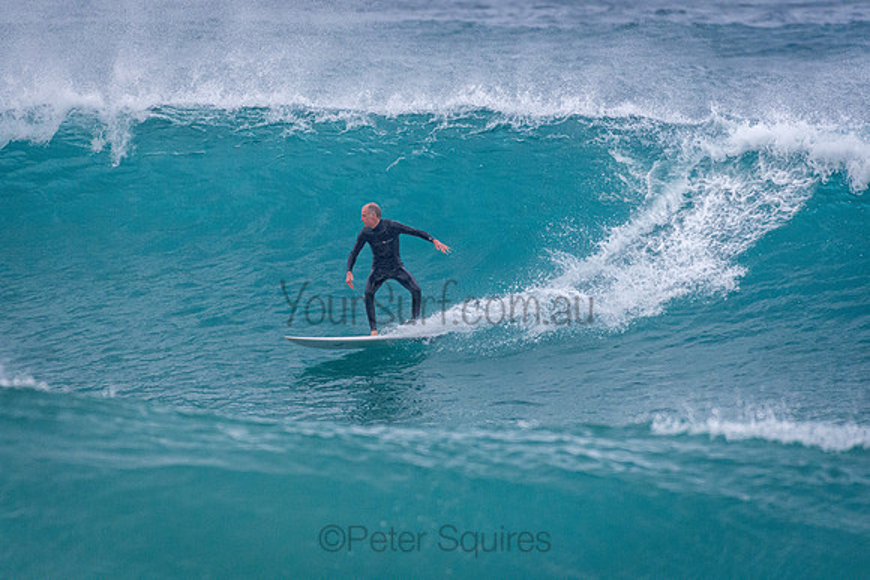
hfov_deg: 2.9
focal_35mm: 720
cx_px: 435
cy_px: 290
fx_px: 17403
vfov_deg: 1.9
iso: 2000
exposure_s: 1/4000
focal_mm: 480
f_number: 5.6
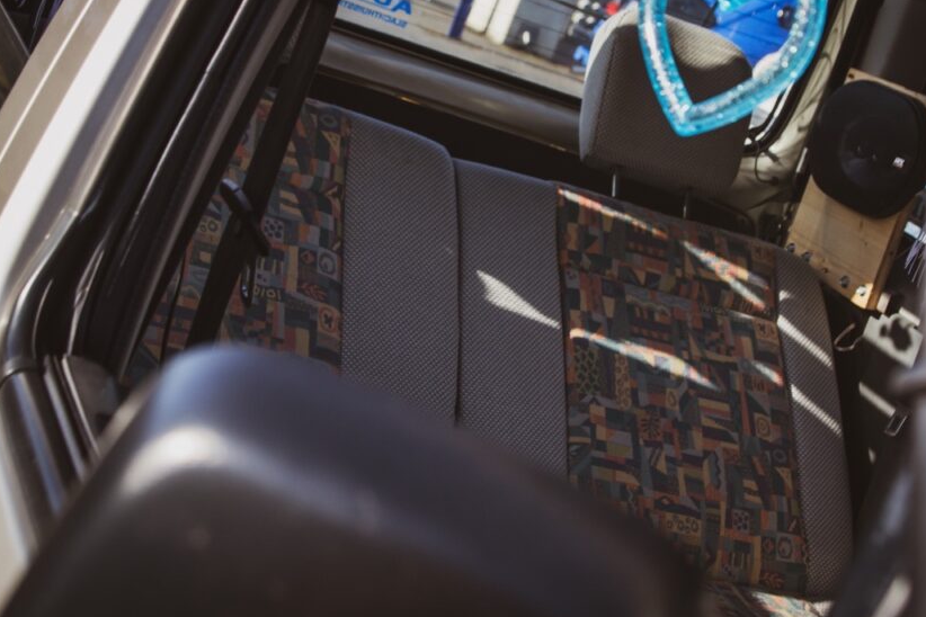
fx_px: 1826
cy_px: 254
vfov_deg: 19.2
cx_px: 553
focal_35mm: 71
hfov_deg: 28.4
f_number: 6.3
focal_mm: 38
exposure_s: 1/160
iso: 100
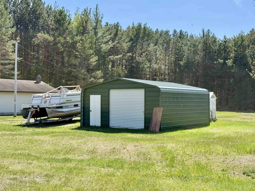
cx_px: 128
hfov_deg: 39.7
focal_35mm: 48
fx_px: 354
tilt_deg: -0.4
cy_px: 96
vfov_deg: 30.3
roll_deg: -1.6
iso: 100
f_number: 1.78
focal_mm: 6.76
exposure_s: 1/2976
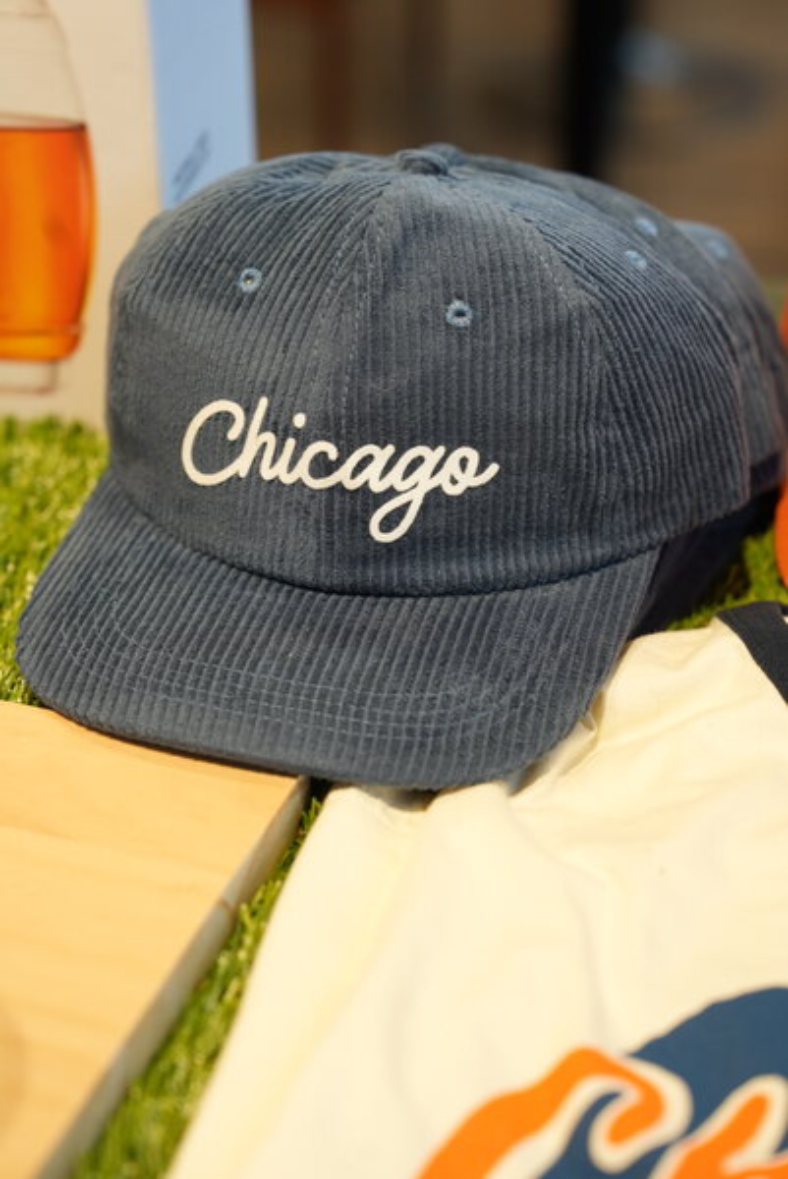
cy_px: 590
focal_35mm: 70
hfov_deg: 19.5
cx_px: 394
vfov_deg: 28.8
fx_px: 2294
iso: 800
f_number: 4
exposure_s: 1/80
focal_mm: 70
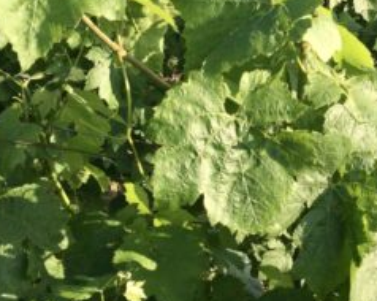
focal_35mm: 81
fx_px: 903
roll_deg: -2.4
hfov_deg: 22.7
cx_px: 370
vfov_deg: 18.8
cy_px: 67
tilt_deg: -10.6
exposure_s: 1/1647
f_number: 2.2
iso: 32
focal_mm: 4.15
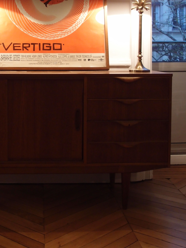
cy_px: 77
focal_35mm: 50
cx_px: 49
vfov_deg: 37.7
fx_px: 358
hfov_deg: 28.7
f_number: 1.9
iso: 200
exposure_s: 1/25
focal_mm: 6.87
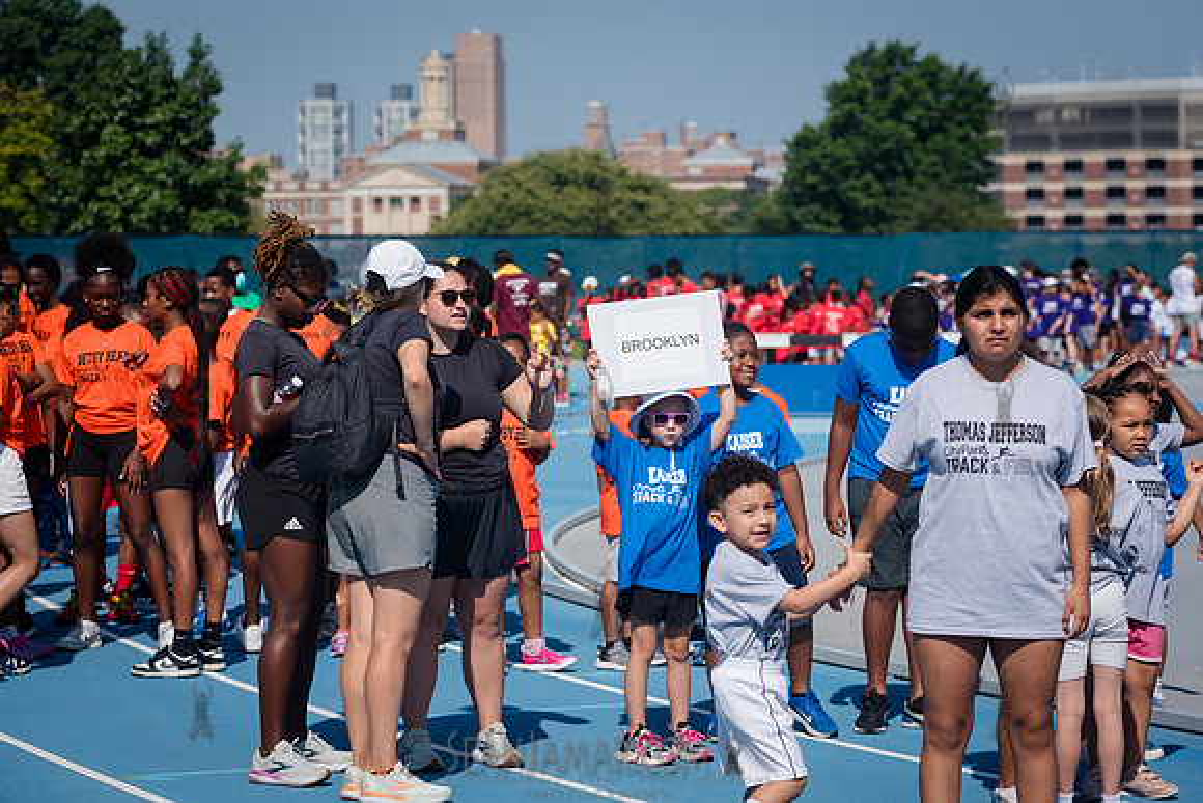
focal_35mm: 106
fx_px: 3535
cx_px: 602
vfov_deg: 13.0
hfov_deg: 19.3
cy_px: 402
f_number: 5
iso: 200
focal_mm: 105
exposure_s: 1/1600
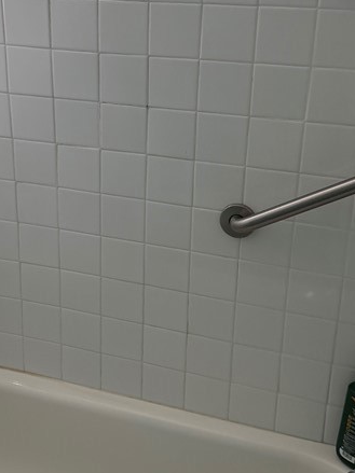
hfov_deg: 25.8
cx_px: 100
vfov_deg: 34.3
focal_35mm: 56
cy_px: 205
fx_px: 766
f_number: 1.78
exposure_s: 1/207
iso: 200
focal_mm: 6.76
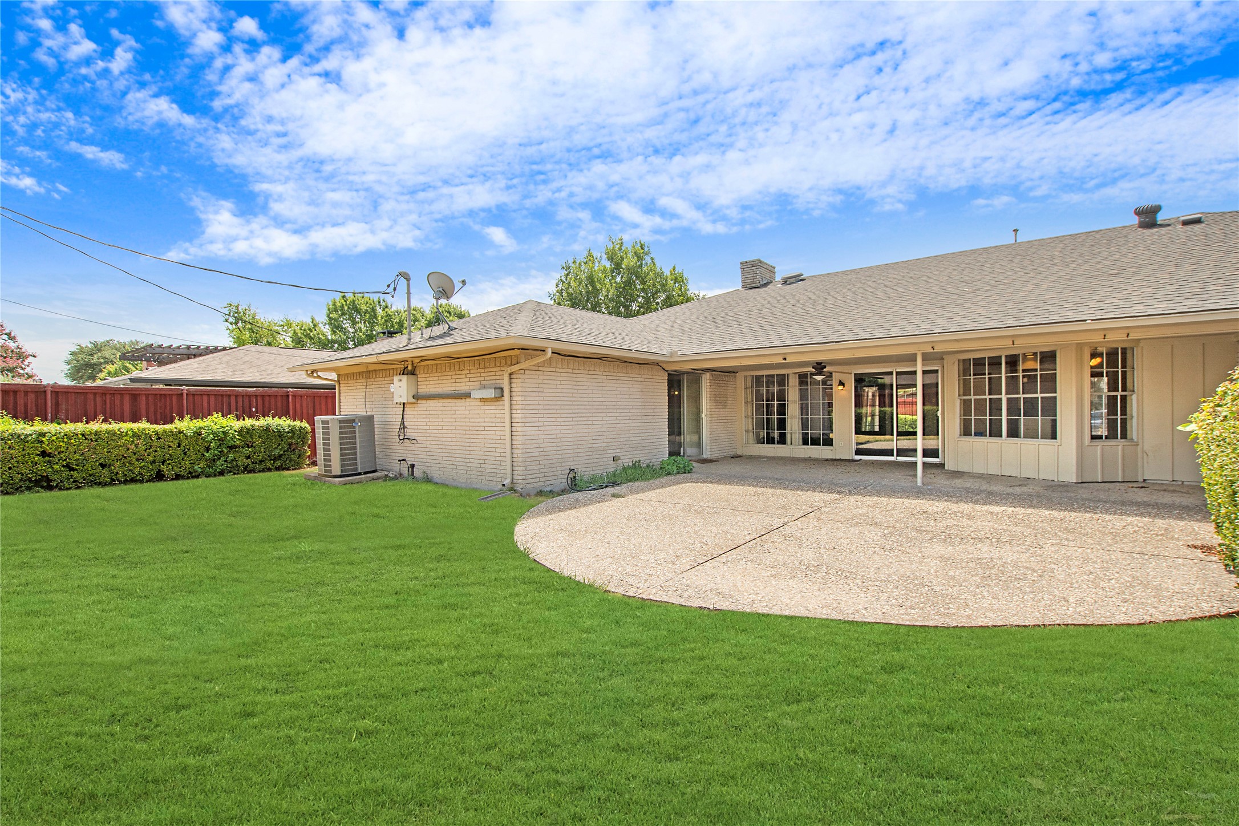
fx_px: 516
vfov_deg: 77.3
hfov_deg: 100.4
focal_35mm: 15
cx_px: 620
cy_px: 413
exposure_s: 1/320
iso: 100
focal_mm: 10
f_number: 7.1
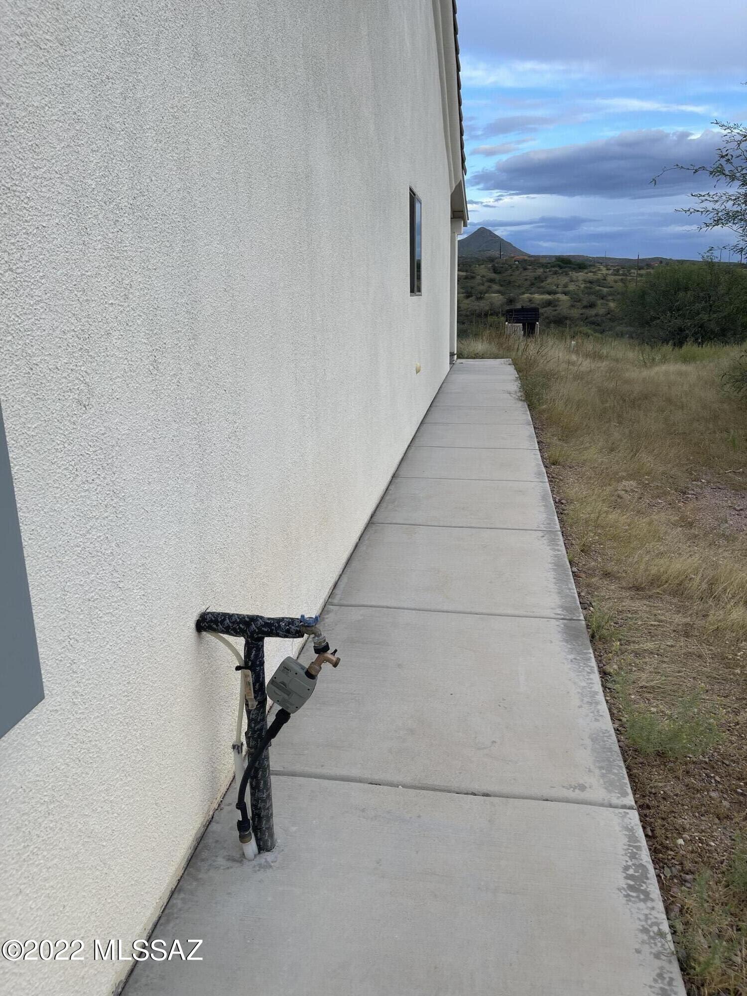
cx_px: 374
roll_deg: +1.2
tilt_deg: -15.1
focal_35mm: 26
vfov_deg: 67.3
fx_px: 748
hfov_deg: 53.1
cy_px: 498
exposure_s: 1/824
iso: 32
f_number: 1.6
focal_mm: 5.1
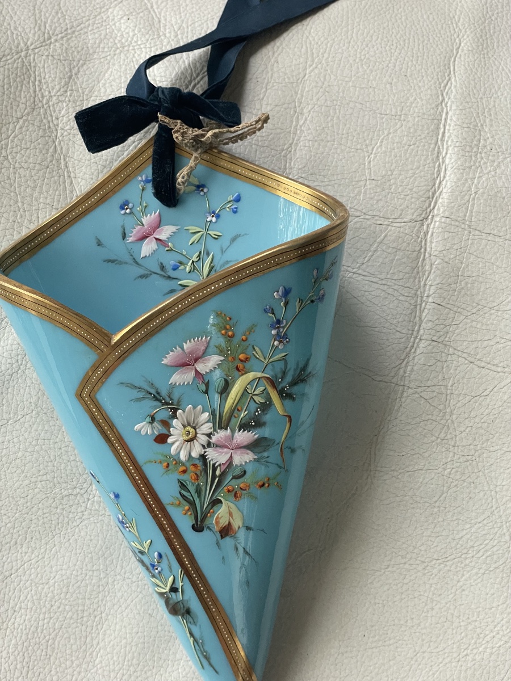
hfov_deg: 28.0
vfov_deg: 36.8
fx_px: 1023
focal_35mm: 52
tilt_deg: -75.6
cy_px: 340
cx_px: 256
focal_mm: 6
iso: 200
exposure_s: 1/89
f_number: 2
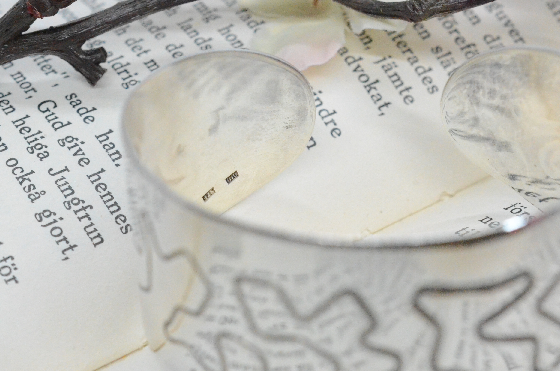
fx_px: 1537
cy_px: 206
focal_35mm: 99
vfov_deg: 13.8
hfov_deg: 20.6
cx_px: 365
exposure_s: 1/3200
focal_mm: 40
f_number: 6.3
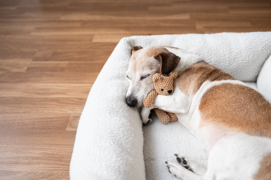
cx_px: 136
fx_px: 248
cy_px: 90
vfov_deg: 40.0
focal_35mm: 33
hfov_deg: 57.2
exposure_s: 1/80
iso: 100
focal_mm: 33
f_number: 2.8
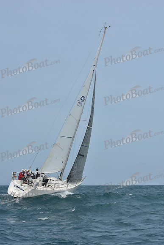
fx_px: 478
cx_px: 82
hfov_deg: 19.5
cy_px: 122
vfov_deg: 28.8
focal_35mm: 70
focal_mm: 70
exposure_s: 1/800
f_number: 11
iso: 250
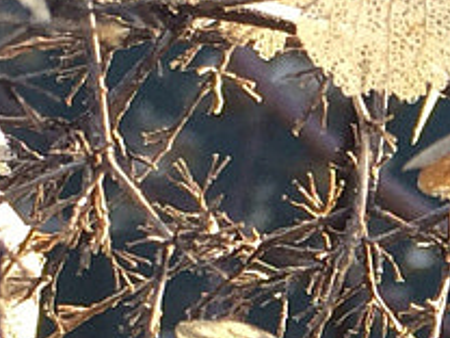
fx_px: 2899
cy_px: 540
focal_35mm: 223
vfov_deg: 6.6
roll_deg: +2.8
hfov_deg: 8.6
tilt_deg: +4.4
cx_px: 788
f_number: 2.2
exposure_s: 1/231
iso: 32
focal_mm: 4.15
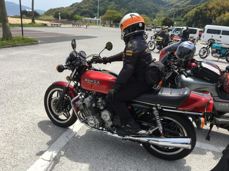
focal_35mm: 29
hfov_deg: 61.7
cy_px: 86
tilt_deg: -18.3
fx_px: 192
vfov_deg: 48.2
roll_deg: -5.1
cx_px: 114
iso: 25
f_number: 2.2
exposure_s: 1/1672
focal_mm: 4.15
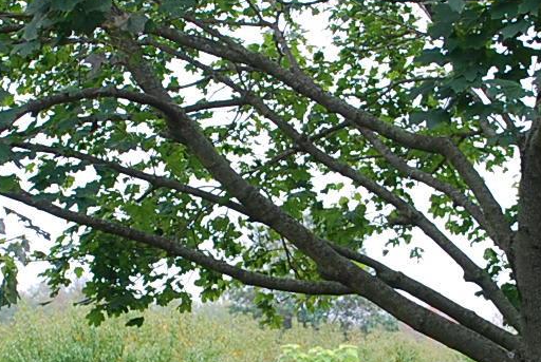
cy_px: 316
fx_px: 2647
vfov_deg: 7.8
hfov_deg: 11.7
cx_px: 288
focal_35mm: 176
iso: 200
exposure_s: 1/100
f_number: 5
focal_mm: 31
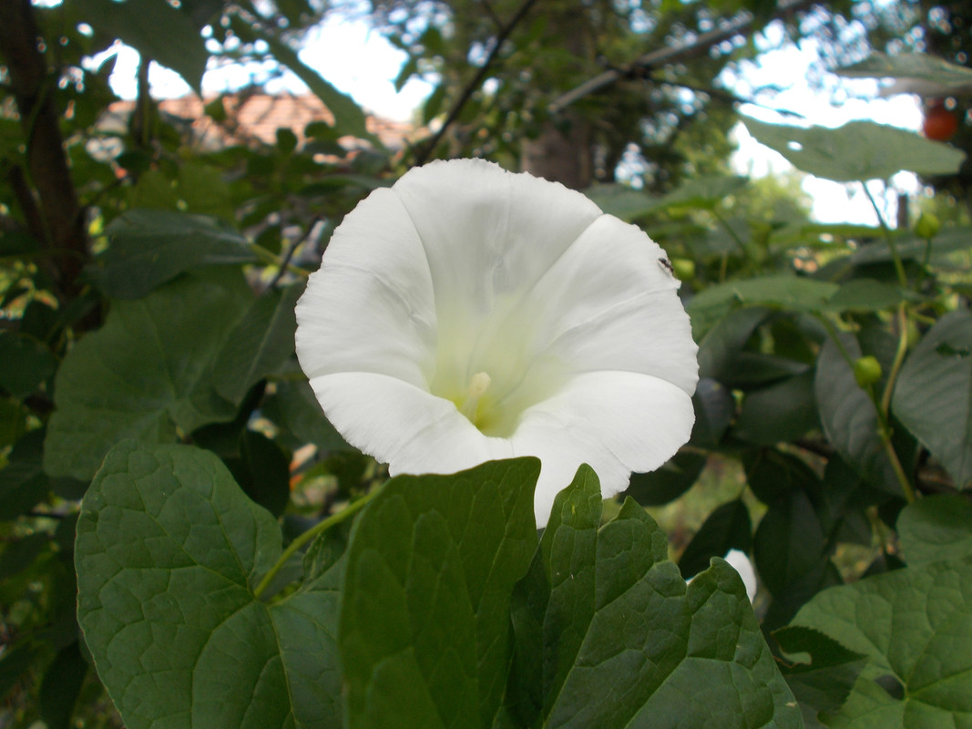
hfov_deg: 54.0
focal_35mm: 34
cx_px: 486
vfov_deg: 41.8
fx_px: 955
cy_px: 364
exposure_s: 1/100
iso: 80
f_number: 3.6
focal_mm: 6
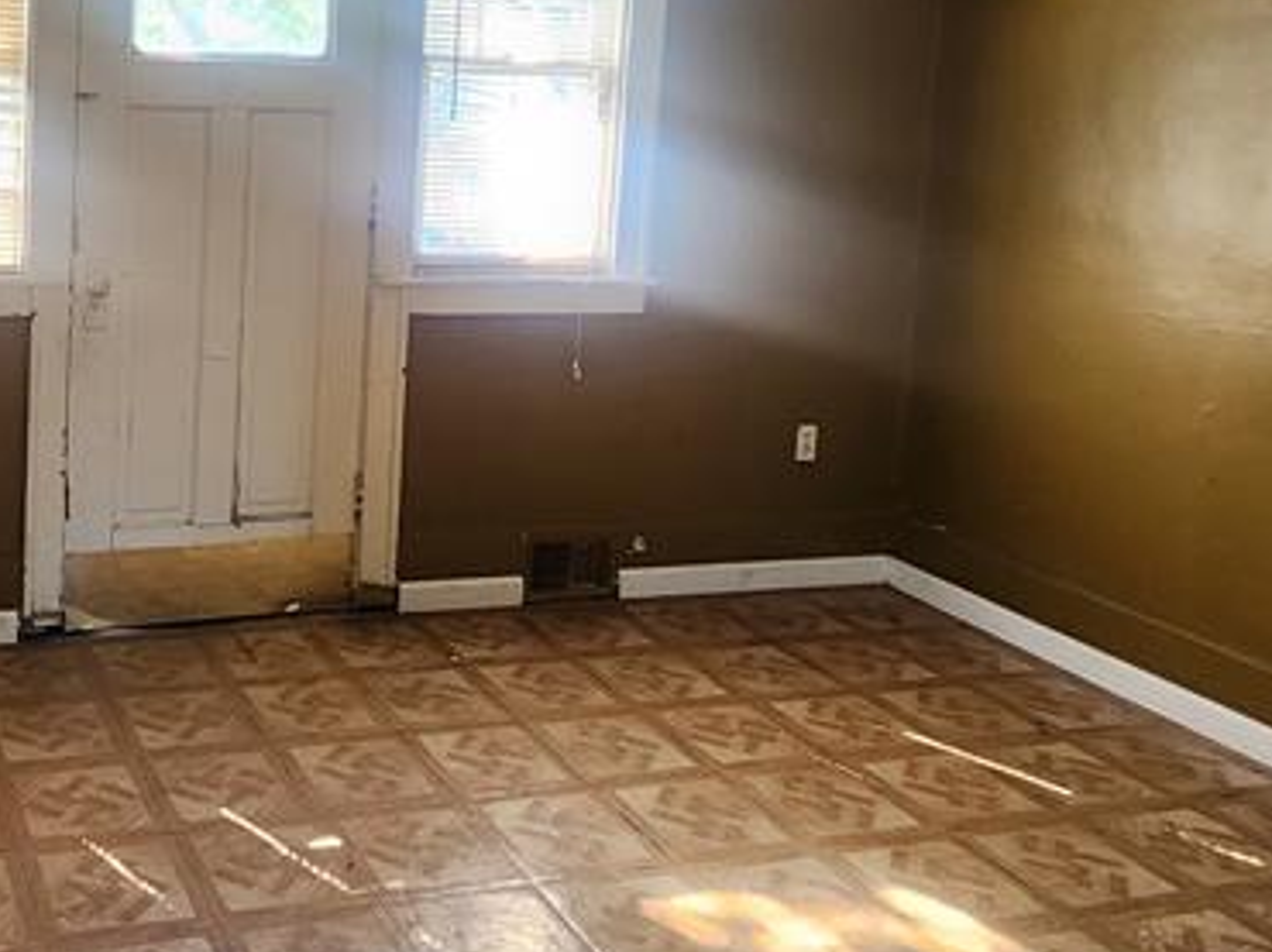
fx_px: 1322
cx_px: 148
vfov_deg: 38.5
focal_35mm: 36
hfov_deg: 46.8
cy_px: 230
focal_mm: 2.2
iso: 250
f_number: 2.2
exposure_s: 1/60
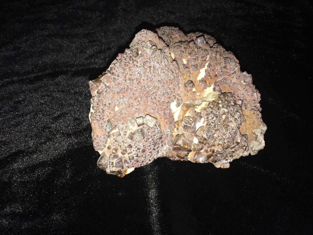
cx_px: 156
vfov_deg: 46.8
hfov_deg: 60.0
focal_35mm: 30
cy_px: 118
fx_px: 271
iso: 32
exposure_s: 1/66
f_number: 2.2
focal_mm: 4.12
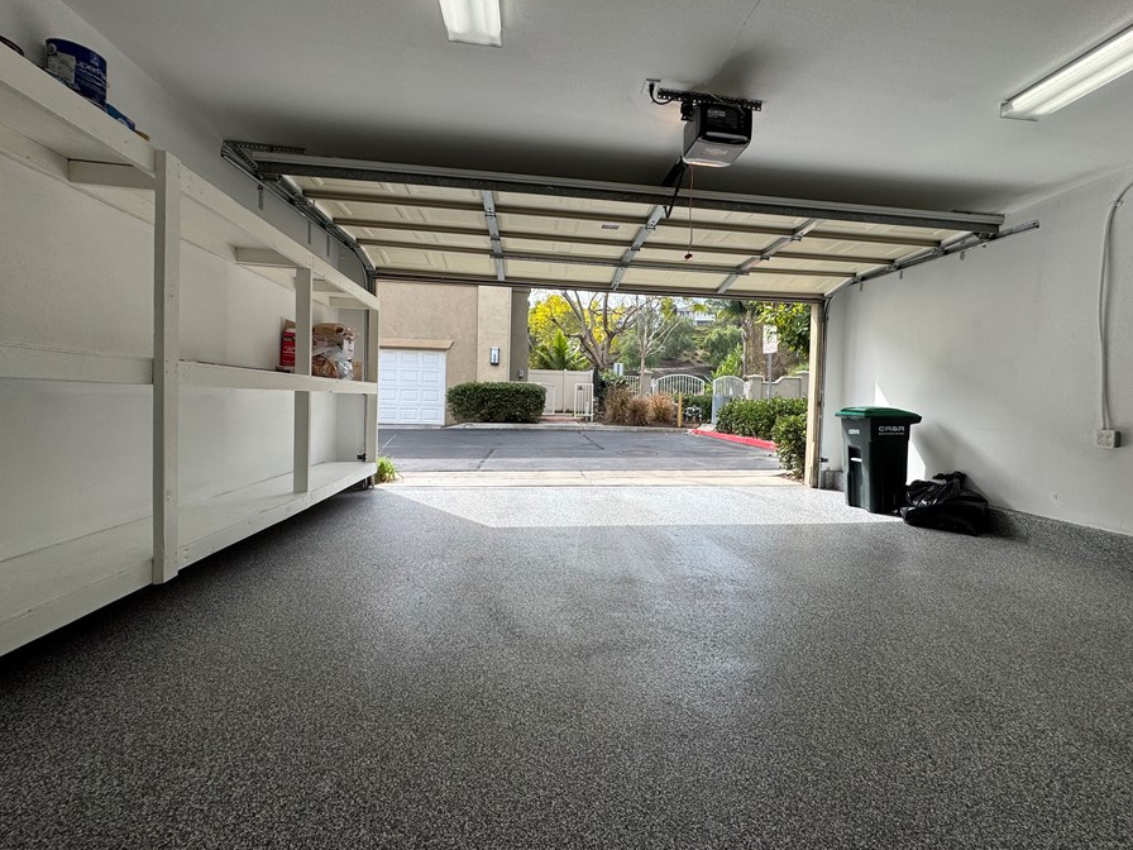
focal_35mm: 16
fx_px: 524
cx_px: 608
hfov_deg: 94.3
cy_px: 415
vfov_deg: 78.1
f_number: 2.2
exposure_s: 1/675
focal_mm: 2.22
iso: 40
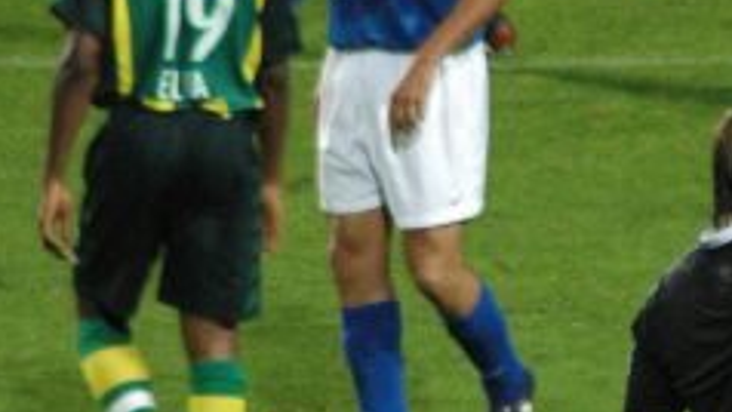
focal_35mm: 1584
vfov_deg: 0.8
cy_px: 135
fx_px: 30752
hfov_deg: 1.4
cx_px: 818
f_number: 5.6
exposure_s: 1/60
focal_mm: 300
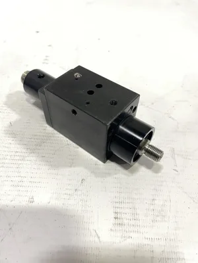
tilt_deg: -51.4
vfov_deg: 67.3
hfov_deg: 53.1
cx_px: 99
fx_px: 198
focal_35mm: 26
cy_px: 132
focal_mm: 4.2
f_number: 1.6
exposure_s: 1/60
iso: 250
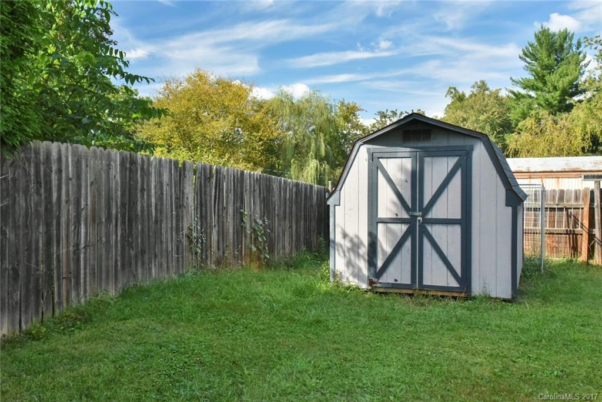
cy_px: 201
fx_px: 635
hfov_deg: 50.7
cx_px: 301
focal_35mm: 38
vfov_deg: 35.1
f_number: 16
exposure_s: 1/250
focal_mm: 38
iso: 4000
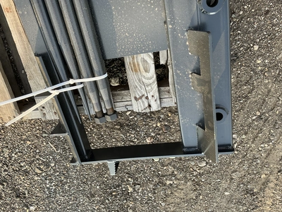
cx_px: 141
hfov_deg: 63.4
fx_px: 228
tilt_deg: -61.6
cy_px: 106
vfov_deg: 49.7
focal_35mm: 28
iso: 16
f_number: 1.8
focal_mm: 3
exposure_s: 1/122
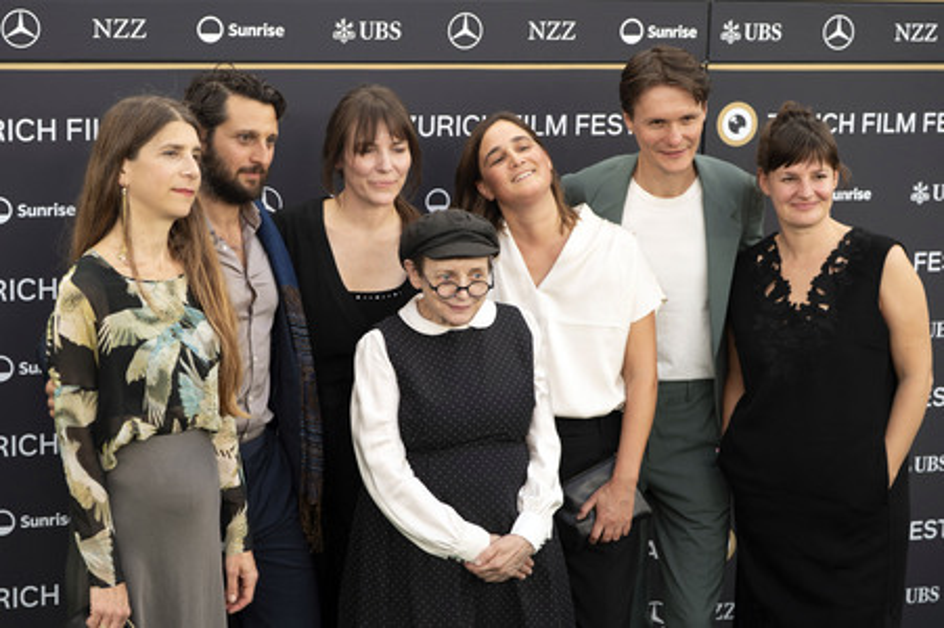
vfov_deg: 17.6
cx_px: 423
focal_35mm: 77
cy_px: 311
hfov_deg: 26.2
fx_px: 2024
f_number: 4.5
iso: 400
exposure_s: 1/200
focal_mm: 70
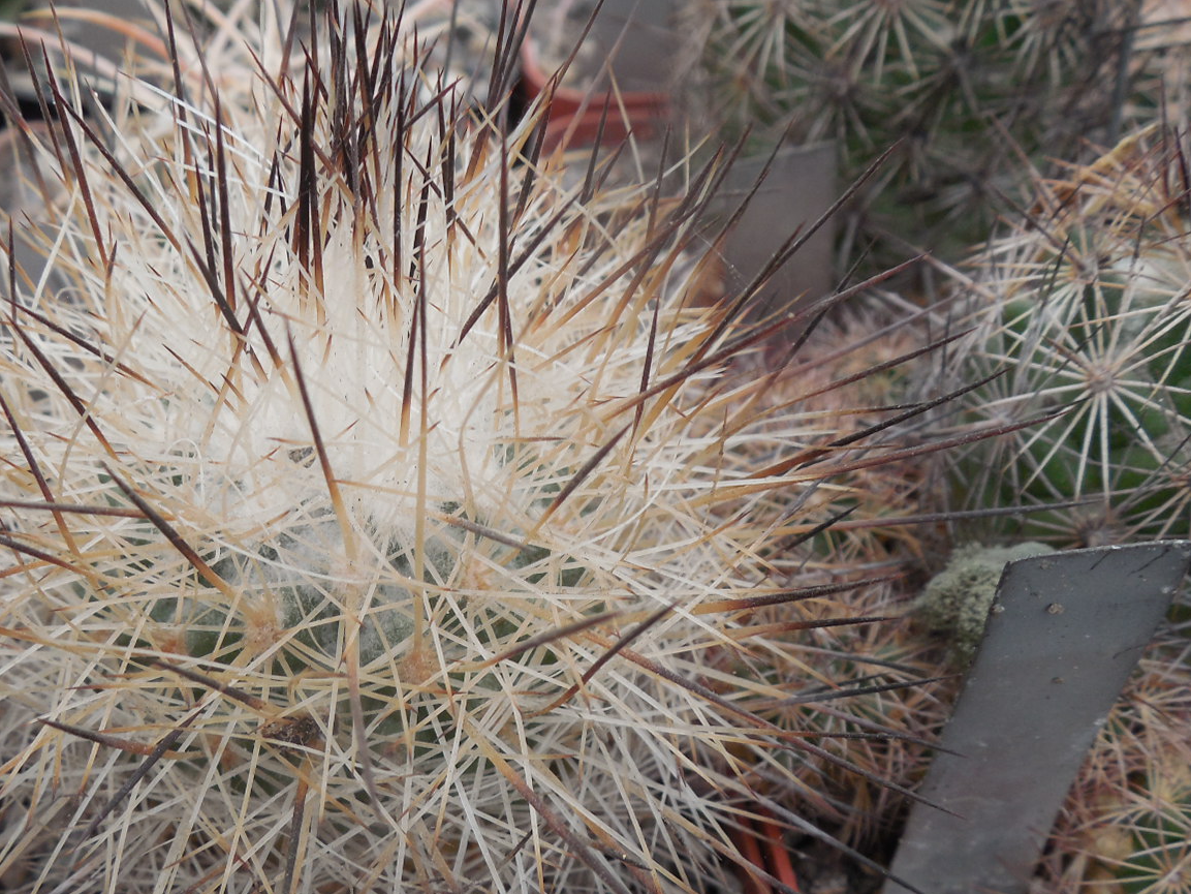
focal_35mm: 43
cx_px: 429
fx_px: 1480
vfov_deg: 33.6
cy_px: 503
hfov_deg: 43.4
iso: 125
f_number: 3.6
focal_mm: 5.6
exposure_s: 1/40
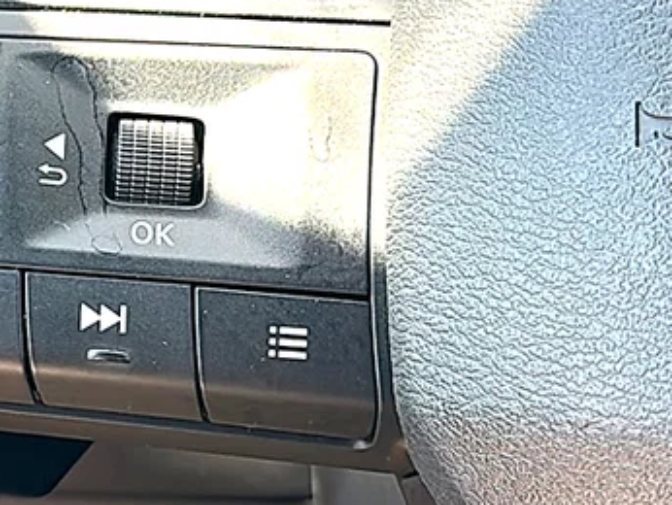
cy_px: 162
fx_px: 1768
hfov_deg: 20.8
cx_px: -2
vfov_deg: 16.2
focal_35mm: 91
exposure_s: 1/224
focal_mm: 6.86
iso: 100
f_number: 1.78
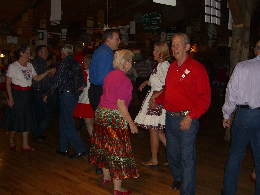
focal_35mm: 38
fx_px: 285
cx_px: 130
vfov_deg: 37.7
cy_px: 98
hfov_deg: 49.0
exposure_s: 1/60
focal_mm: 7.9
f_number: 2.8
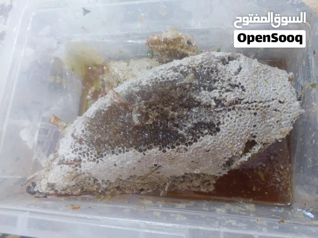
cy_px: 119
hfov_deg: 71.6
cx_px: 159
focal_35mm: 24
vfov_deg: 56.8
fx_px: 220
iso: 640
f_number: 1.8
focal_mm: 5.23
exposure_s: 1/25
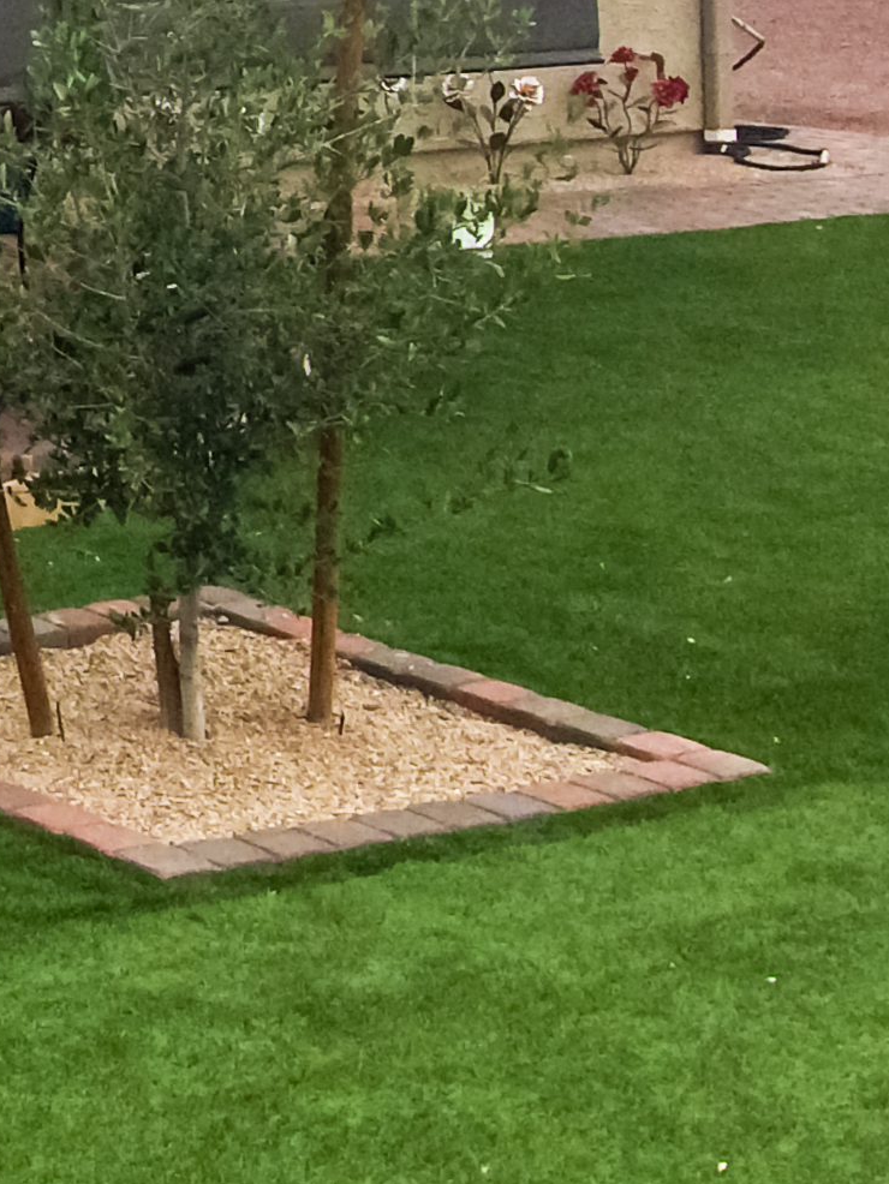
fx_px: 3286
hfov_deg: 14.0
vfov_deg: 19.6
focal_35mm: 96
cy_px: -88
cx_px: -631
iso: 32
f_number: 2.2
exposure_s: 1/2415
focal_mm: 4.15
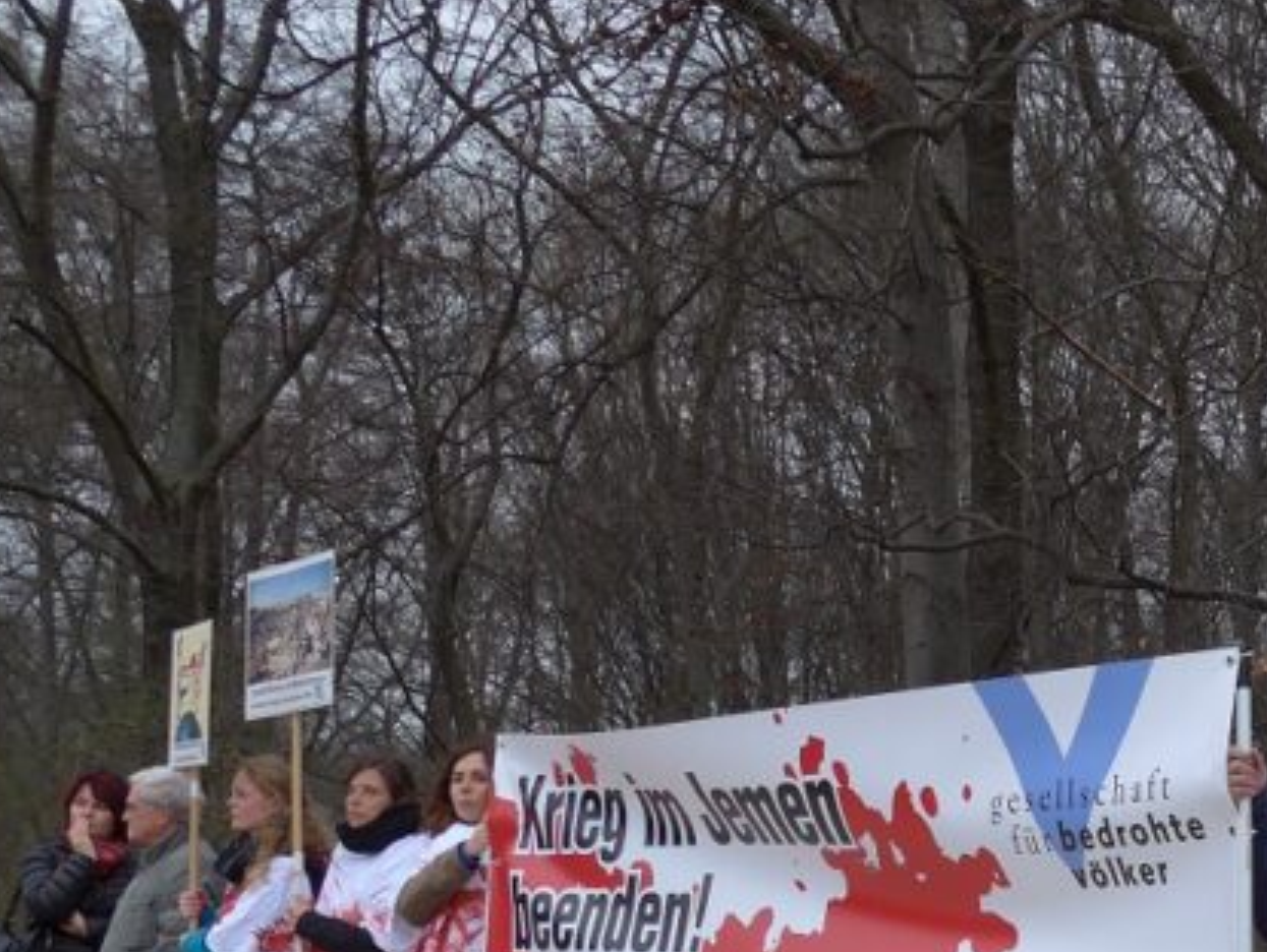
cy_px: 1057
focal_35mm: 68
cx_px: 1444
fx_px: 2491
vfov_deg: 20.6
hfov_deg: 26.0
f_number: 2.8
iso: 80
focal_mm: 6
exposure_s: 1/250
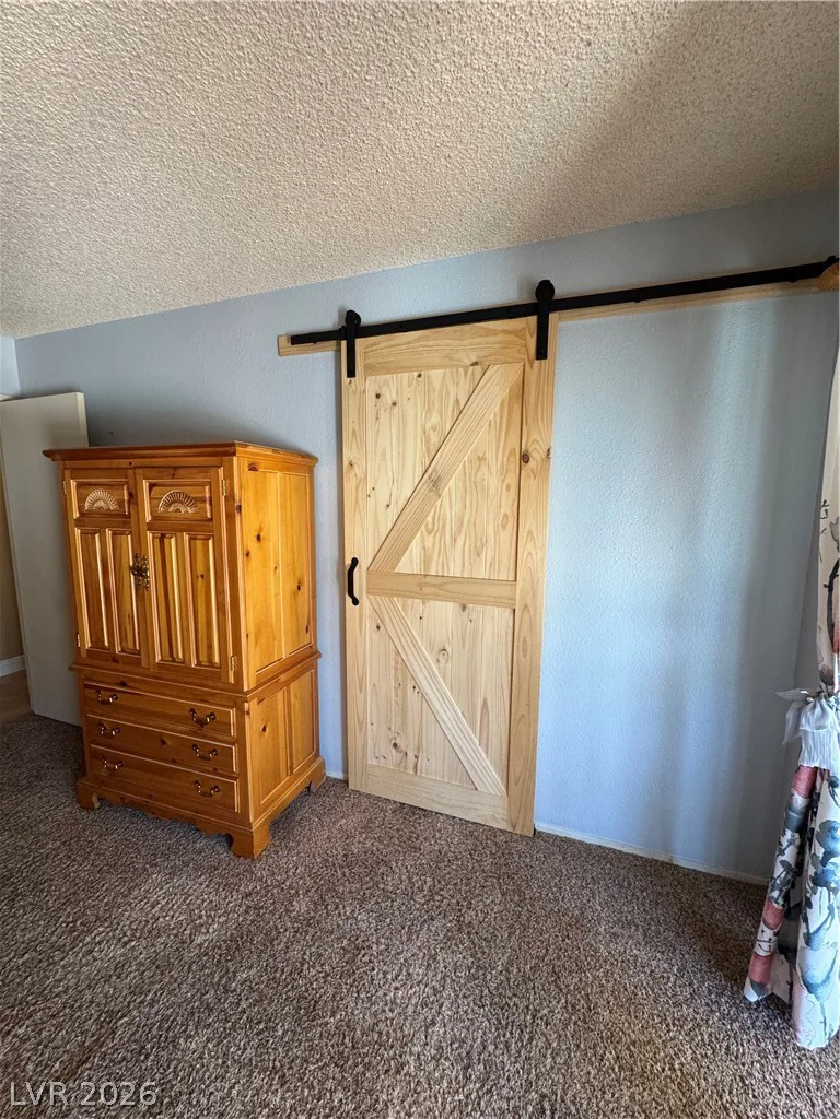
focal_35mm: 14
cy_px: 560
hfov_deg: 85.7
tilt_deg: -8.3
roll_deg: -1.3
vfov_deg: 102.1
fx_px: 453
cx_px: 420
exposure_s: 1/120
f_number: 2.2
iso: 250
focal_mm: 2.22
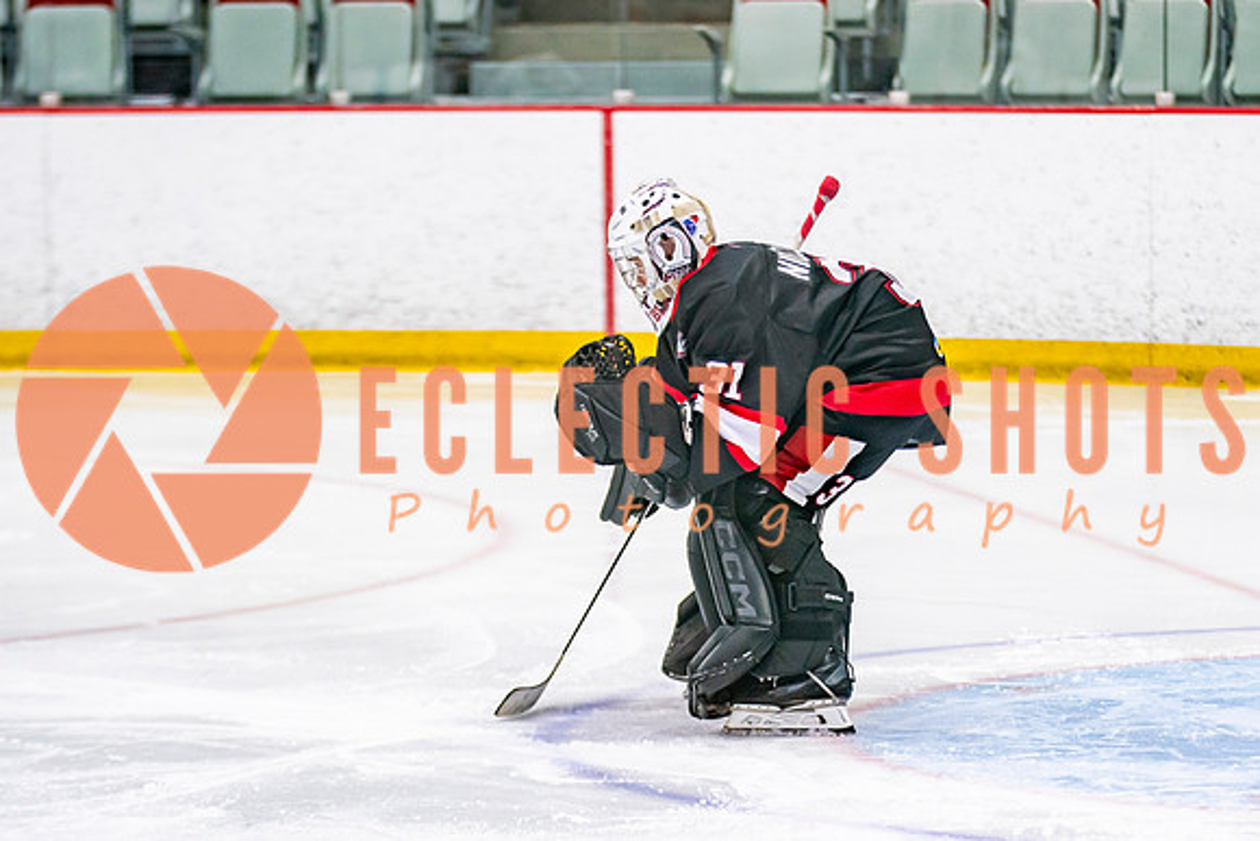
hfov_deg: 10.0
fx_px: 7211
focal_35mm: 206
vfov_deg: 6.7
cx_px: 783
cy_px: 503
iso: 1000
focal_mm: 123
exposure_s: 1/640
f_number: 2.8
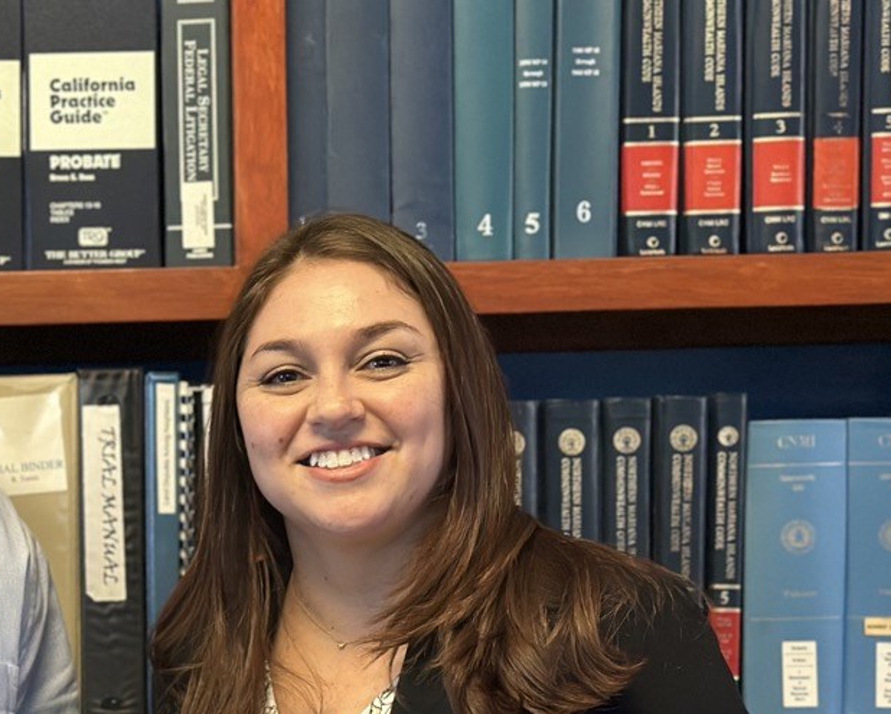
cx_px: 30
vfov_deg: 15.8
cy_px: 573
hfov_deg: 19.3
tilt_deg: -3.4
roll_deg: +0.8
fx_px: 2559
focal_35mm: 97
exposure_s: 1/40
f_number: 1.78
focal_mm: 6.86
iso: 400
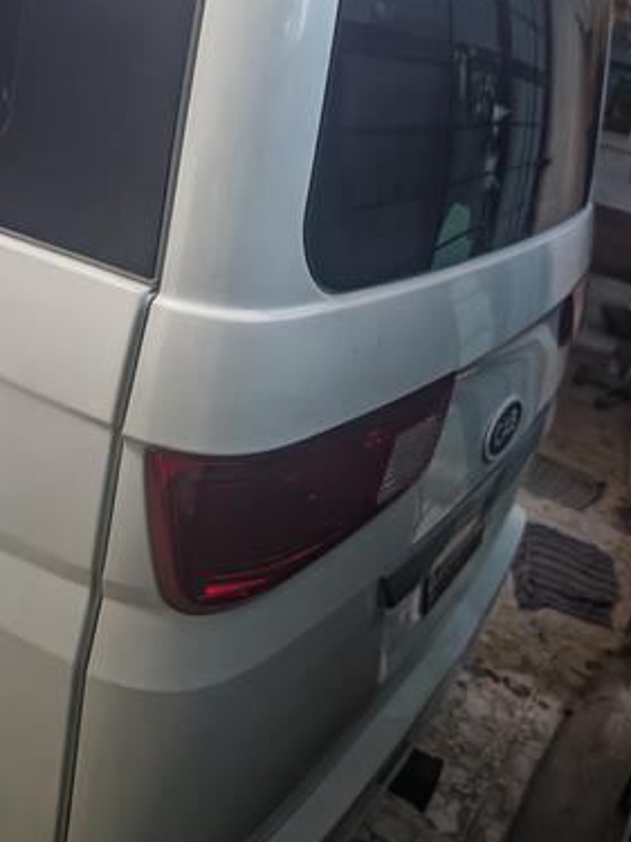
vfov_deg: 50.6
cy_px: 296
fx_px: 875
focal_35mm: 36
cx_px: 259
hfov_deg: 39.5
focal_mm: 6.83
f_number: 1.4
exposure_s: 1/40
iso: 640
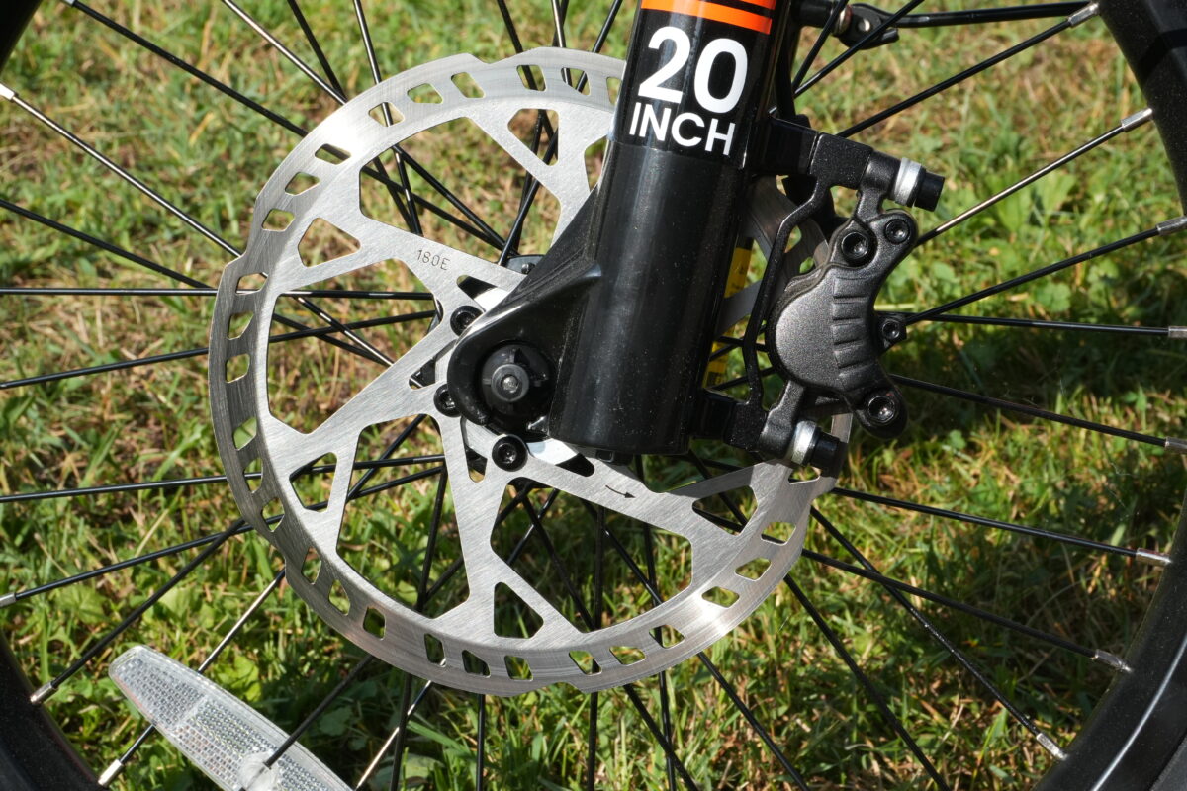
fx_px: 1929
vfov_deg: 23.2
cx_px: 594
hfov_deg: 34.2
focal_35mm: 58
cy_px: 396
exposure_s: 1/125
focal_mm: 39
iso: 640
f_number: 16
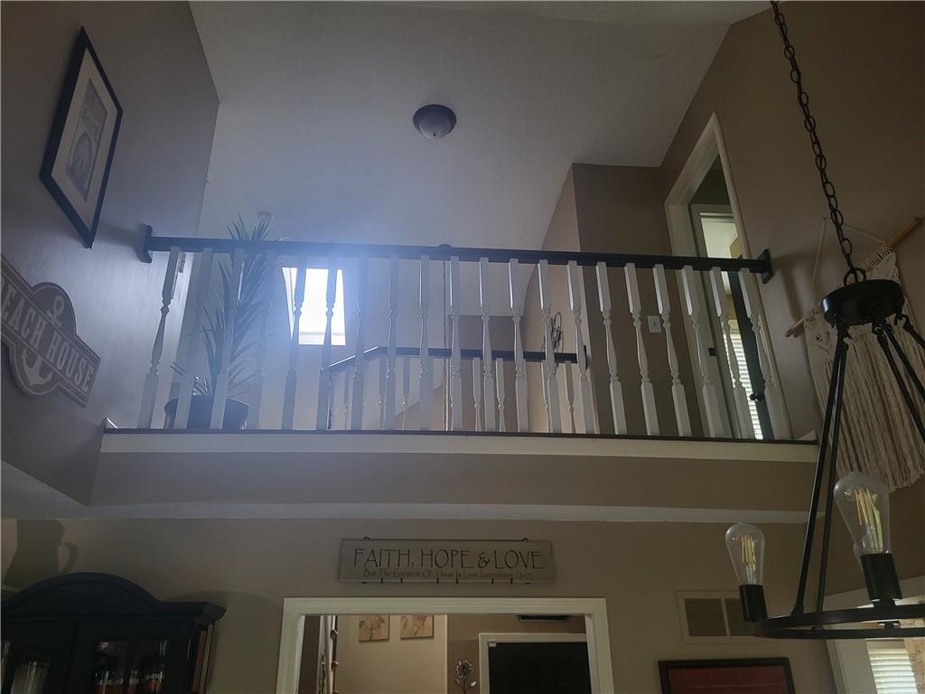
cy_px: 347
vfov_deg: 53.1
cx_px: 462
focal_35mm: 26
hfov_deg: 67.3
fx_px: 695
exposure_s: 1/40
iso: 200
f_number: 1.8
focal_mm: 5.4
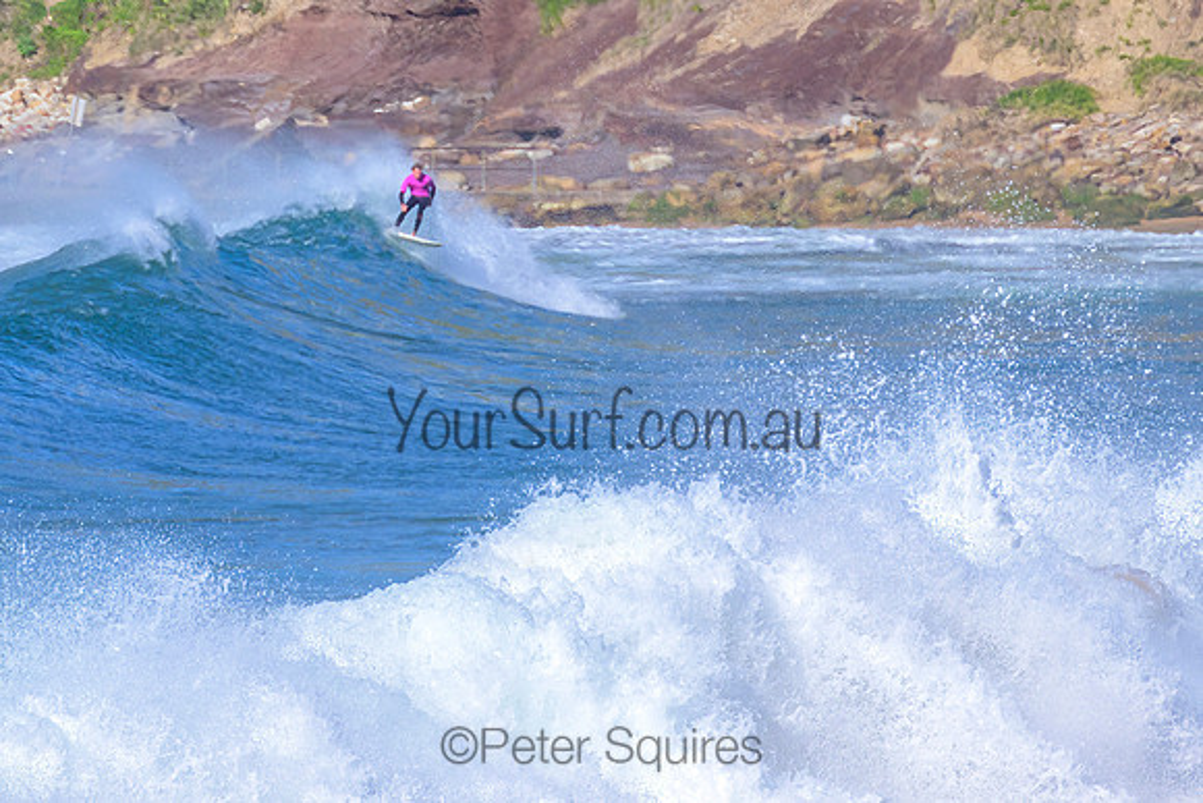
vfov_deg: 1.3
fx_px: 36665
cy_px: 252
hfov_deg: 1.9
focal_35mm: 1097
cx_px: 493
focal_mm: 800
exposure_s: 1/2000
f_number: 11
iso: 1000
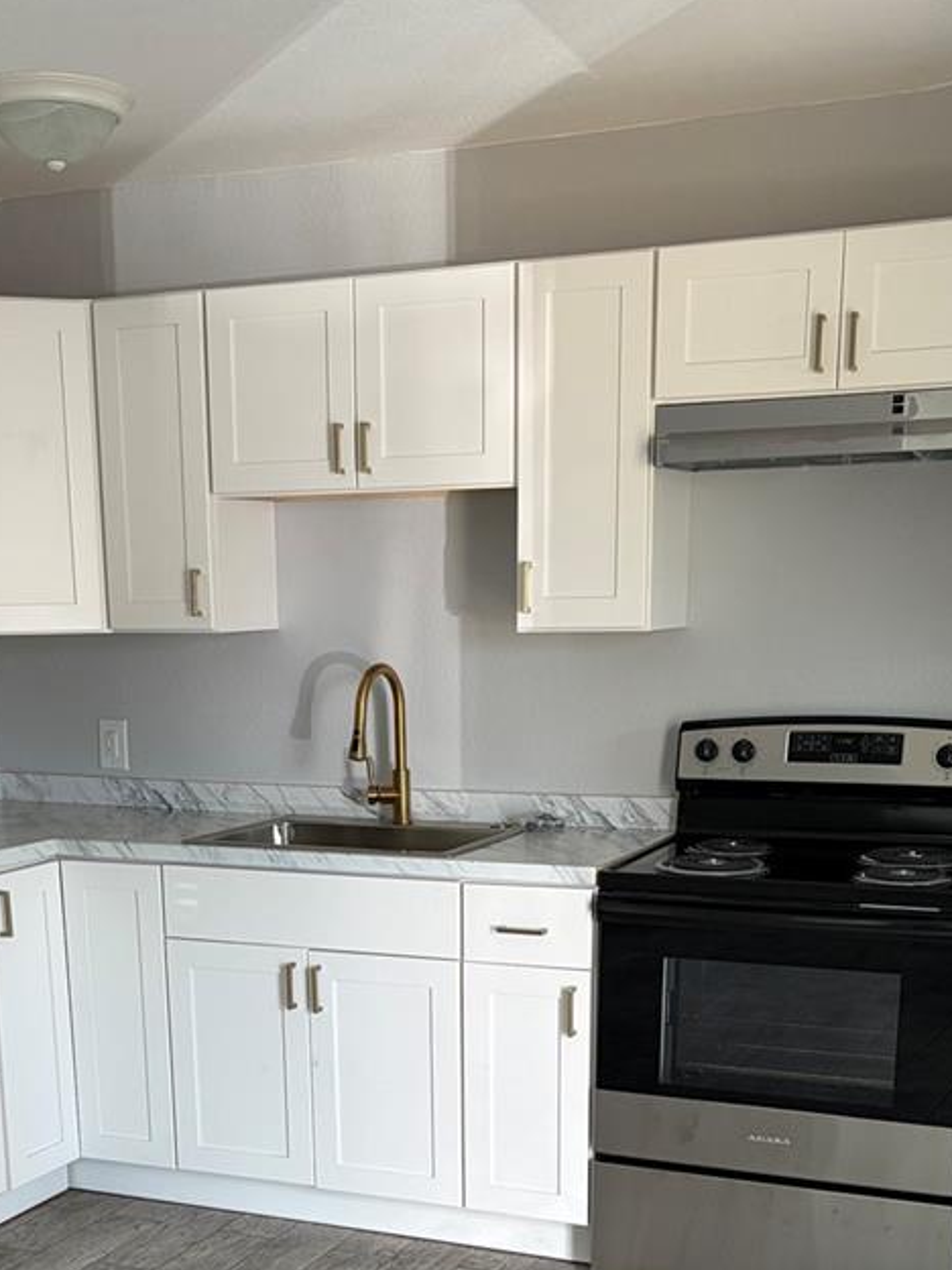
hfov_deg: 29.0
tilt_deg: -14.1
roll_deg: +1.8
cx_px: 380
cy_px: 1077
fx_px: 1833
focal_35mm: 50
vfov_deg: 36.4
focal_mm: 5.96
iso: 64
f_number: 1.6
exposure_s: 1/121
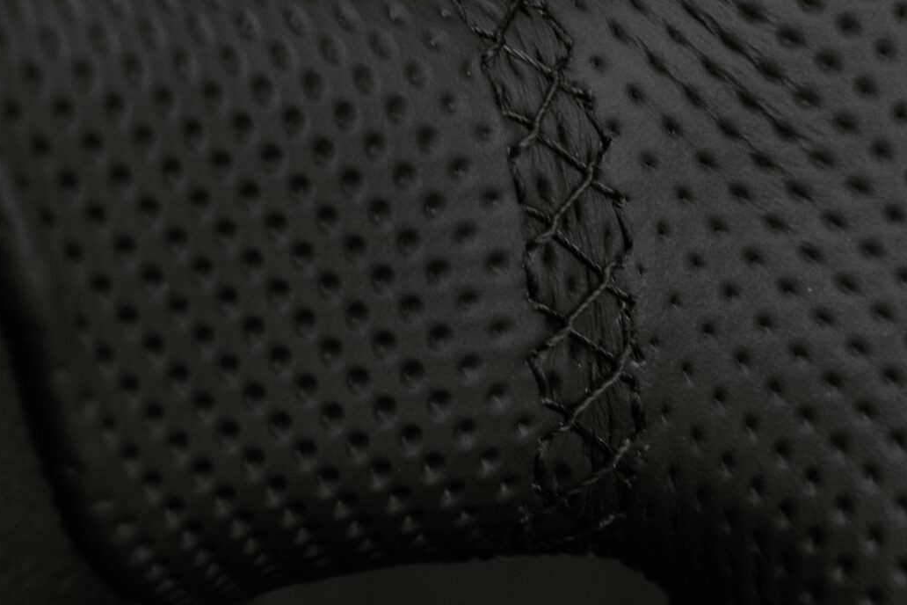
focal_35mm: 130
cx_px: 402
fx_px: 3281
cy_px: 293
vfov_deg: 10.5
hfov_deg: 15.7
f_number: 6.3
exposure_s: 1/125
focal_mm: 35
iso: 500
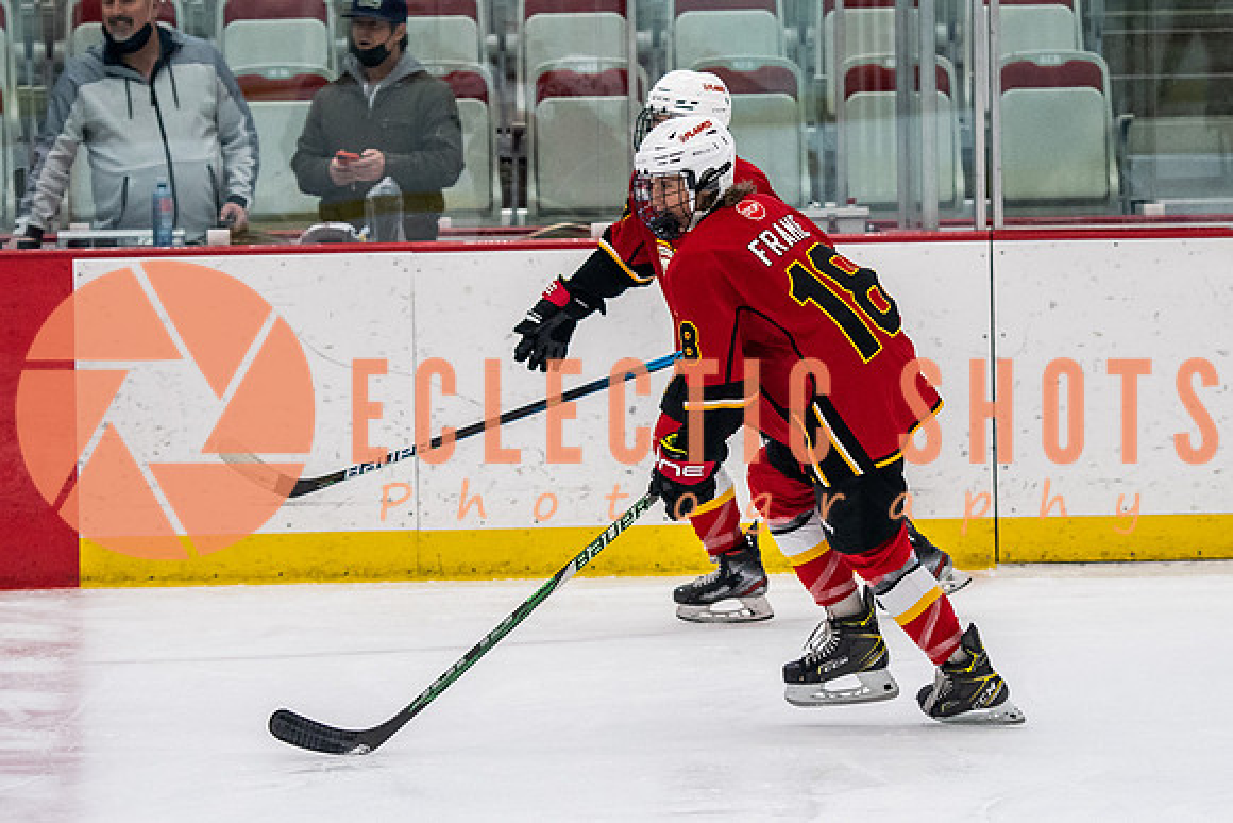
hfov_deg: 8.8
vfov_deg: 5.9
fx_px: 7983
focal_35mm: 233
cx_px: 738
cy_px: 330
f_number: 2.8
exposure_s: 1/640
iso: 2000
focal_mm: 102
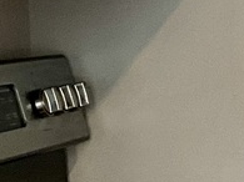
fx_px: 1508
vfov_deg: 6.9
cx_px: 370
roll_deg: +1.4
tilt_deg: -6.0
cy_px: 122
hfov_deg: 9.0
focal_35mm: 214
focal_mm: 3
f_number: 1.8
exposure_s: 1/60
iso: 125
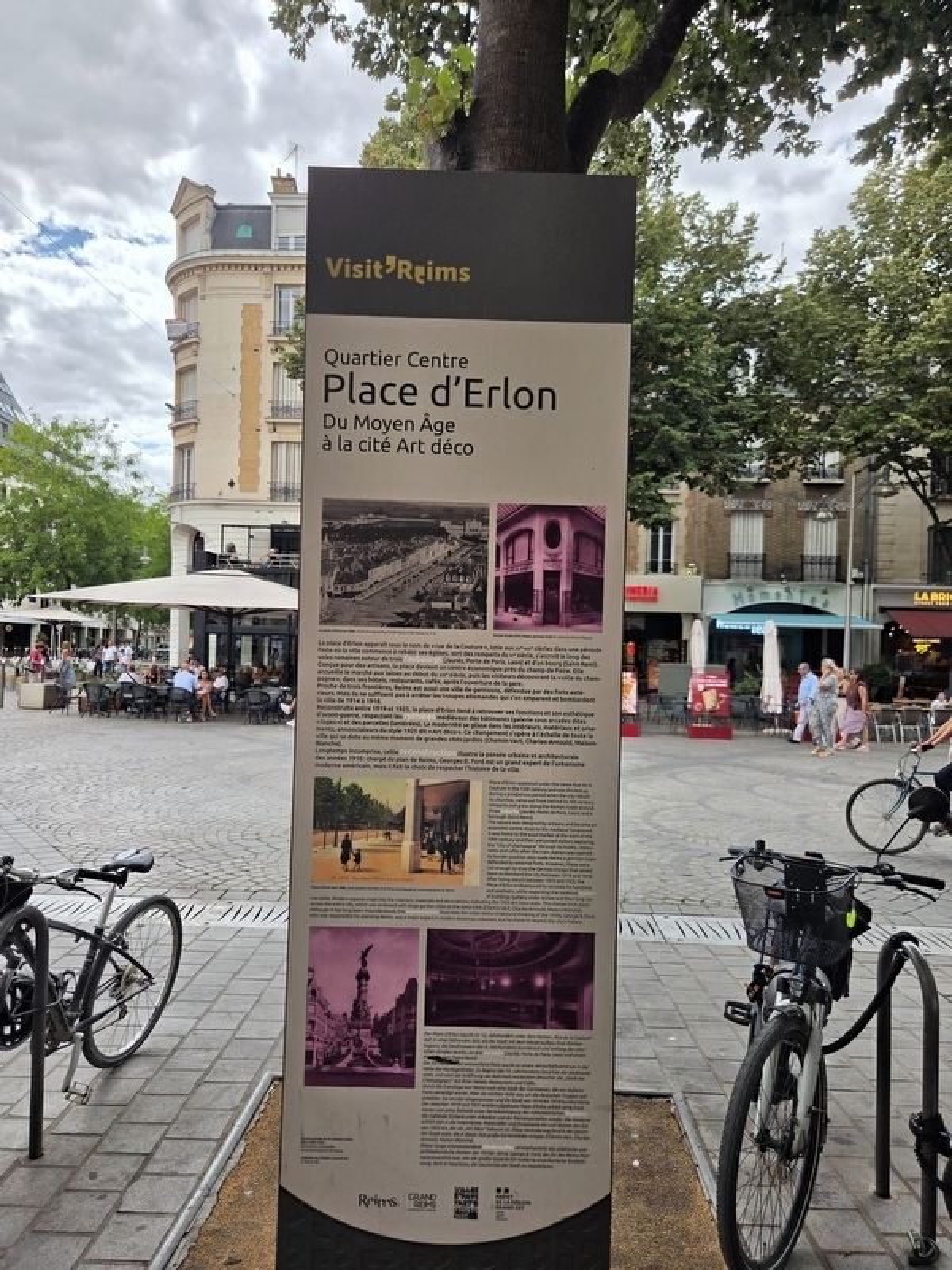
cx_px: 476
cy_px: 635
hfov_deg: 58.9
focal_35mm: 23
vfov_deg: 73.9
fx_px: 843
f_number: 1.8
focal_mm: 5.4
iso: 80
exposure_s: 1/2198
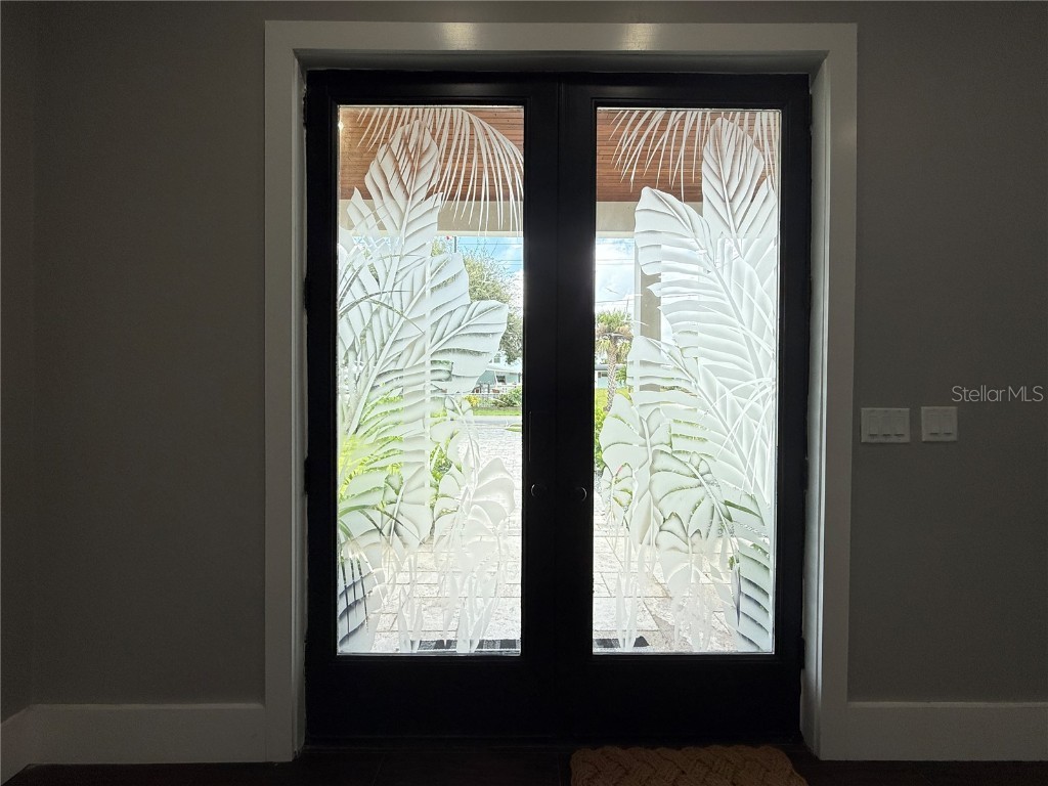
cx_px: 524
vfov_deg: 85.7
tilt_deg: -0.8
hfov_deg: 102.1
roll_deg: -1.2
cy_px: 393
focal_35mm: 14
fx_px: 424
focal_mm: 2.22
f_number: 2.2
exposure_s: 1/308
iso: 64
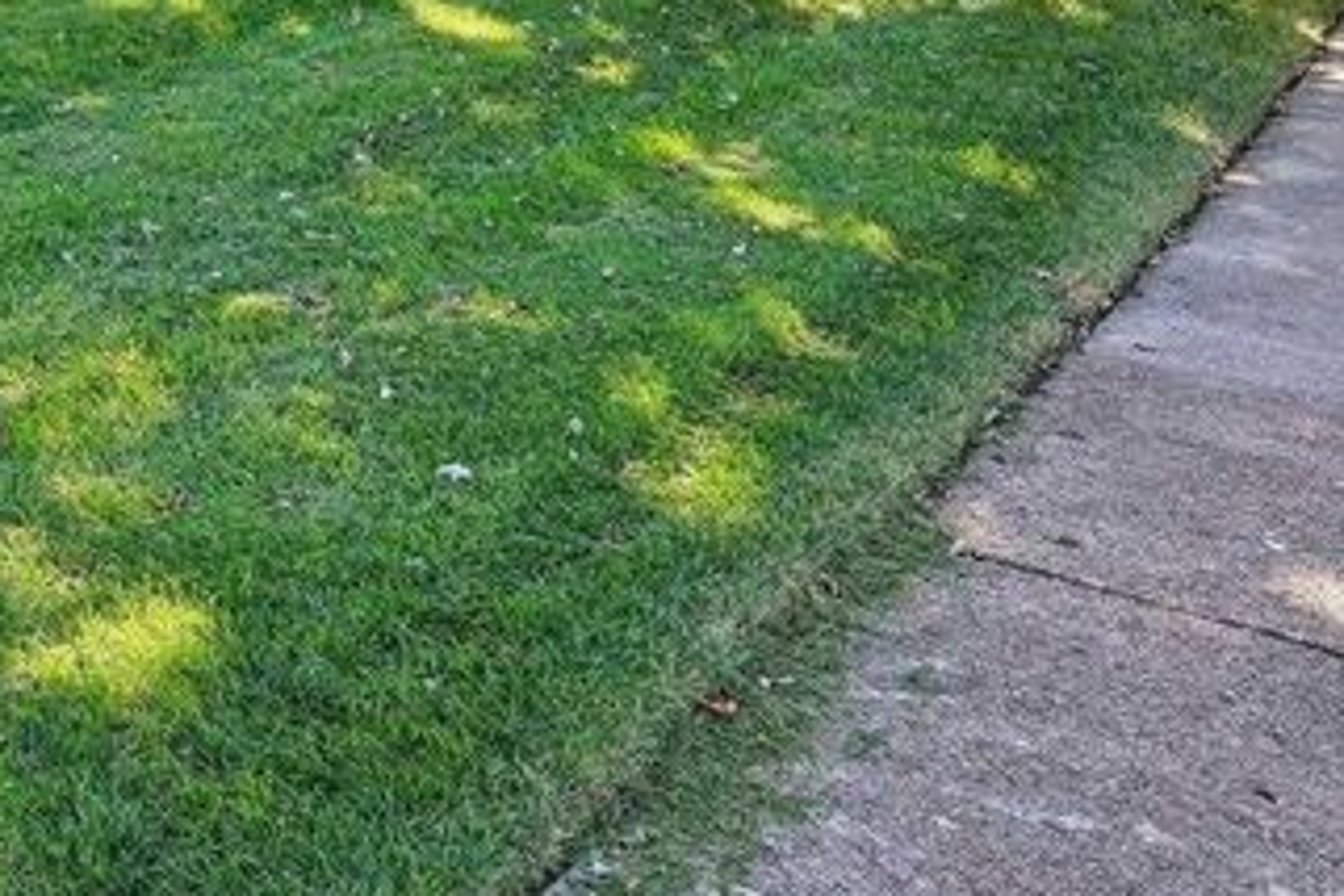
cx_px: -381
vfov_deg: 24.1
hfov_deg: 30.9
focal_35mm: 51
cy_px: -182
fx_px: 1904
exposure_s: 1/200
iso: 250
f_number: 8
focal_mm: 16
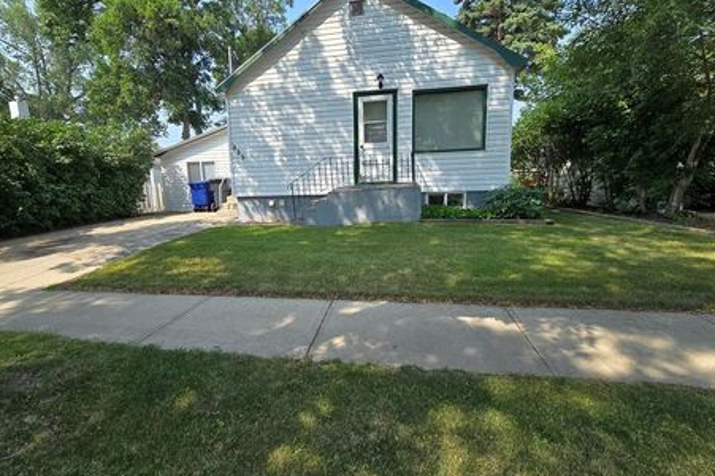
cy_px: 225
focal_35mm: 15
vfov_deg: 77.2
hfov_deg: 100.3
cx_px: 335
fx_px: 298
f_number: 2.2
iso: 50
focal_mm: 2.2
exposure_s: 1/907
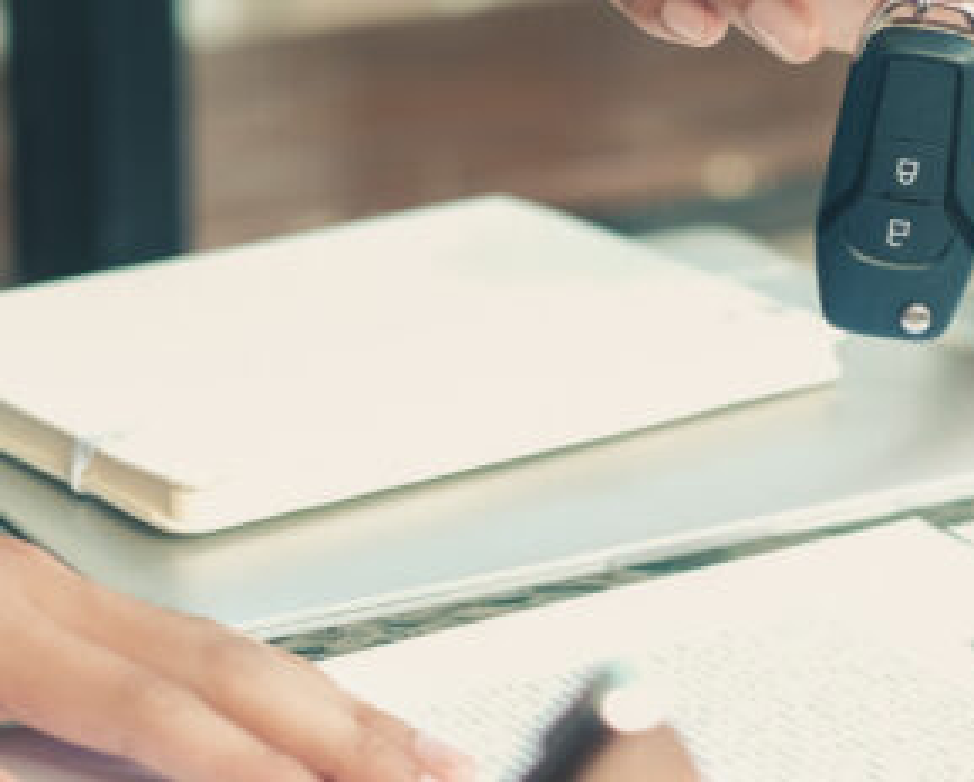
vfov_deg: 11.7
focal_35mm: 132
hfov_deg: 14.5
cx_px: 647
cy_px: 593
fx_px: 3810
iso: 200
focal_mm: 35
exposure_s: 1/125
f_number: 2
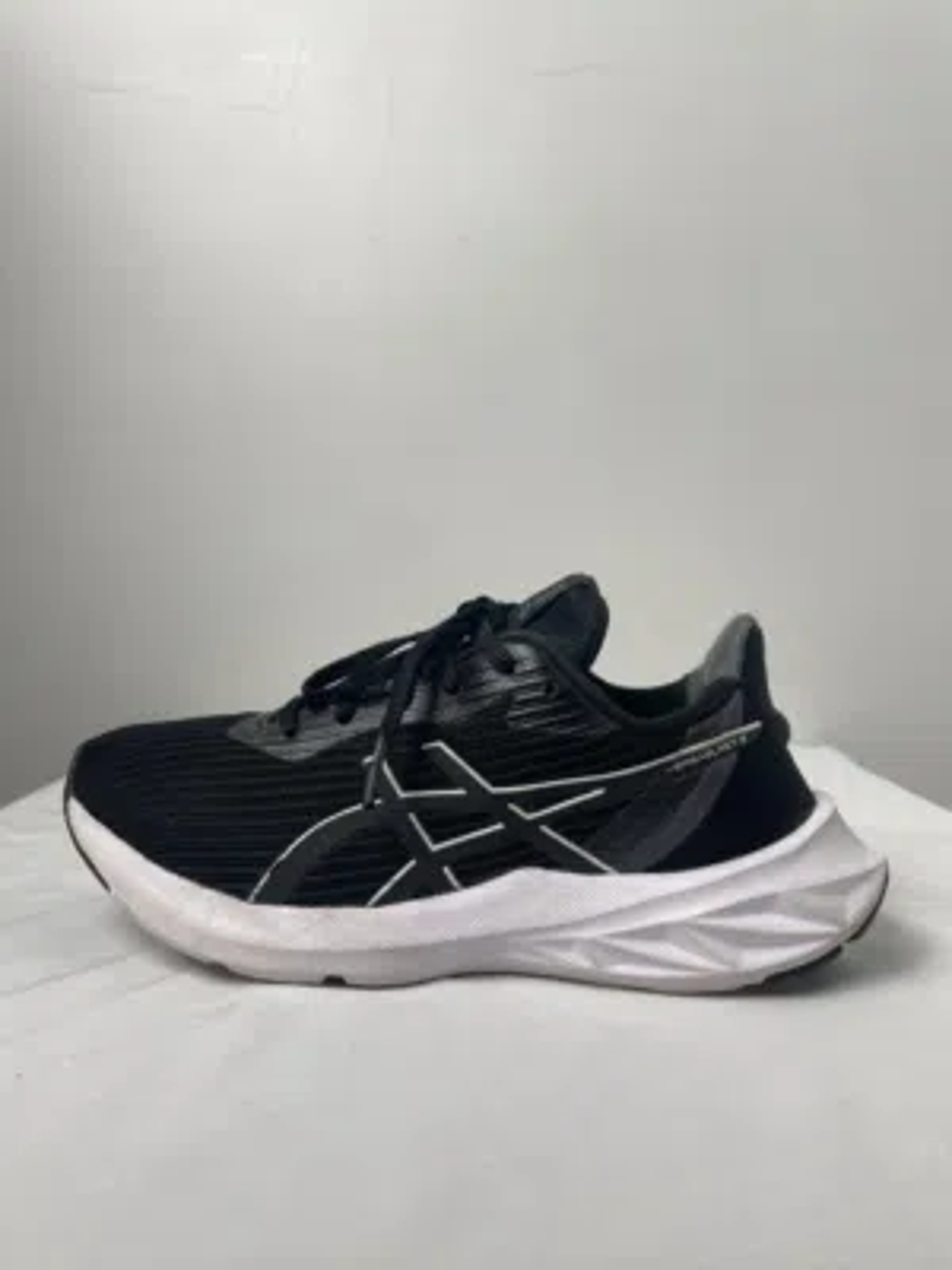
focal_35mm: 26
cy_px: 635
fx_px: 953
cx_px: 476
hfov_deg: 53.1
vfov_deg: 67.3
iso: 64
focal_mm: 4.2
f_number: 1.6
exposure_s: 1/100
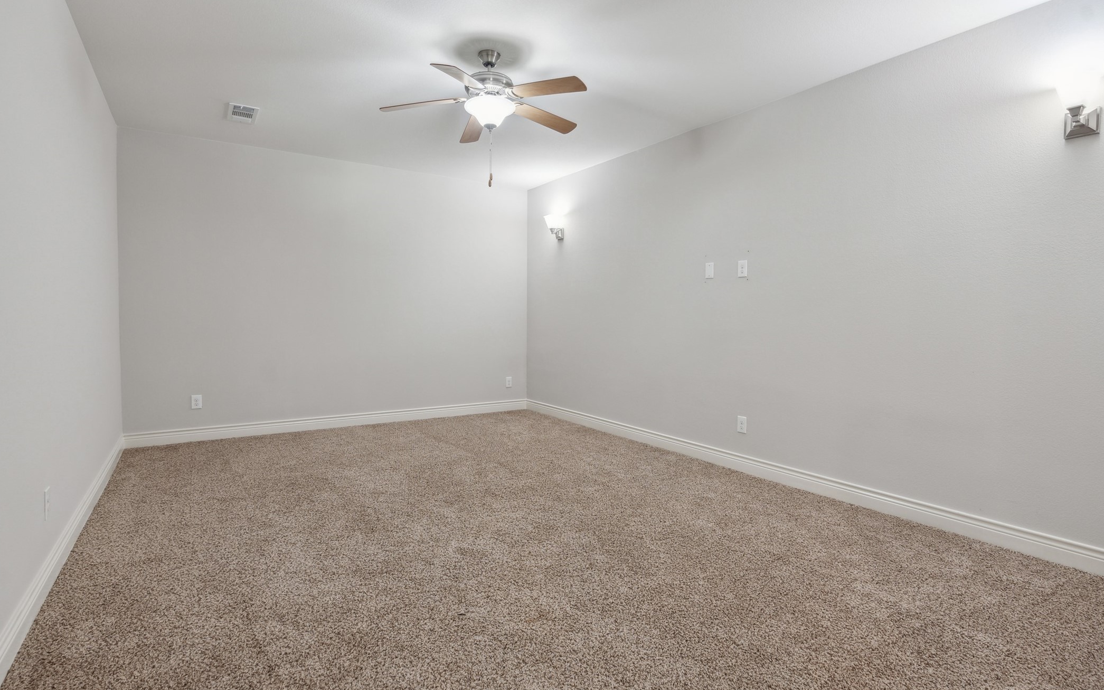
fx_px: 542
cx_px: 549
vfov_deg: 65.0
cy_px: 336
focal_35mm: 18
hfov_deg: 91.1
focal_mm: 17
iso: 200
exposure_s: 1/8
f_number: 5.6
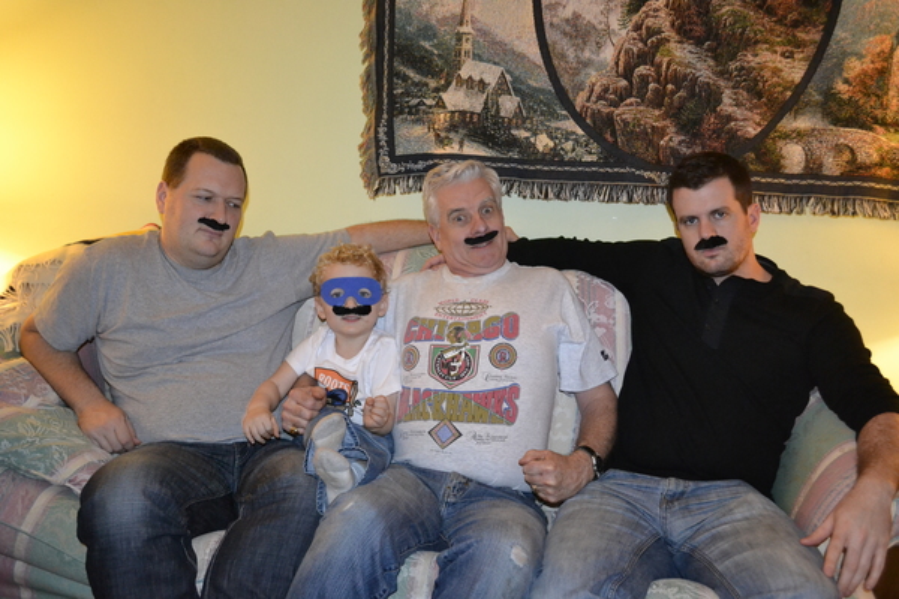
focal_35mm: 33
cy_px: 300
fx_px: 824
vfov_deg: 40.0
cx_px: 450
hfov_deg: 57.2
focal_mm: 22
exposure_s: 1/60
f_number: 3.8
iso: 3200
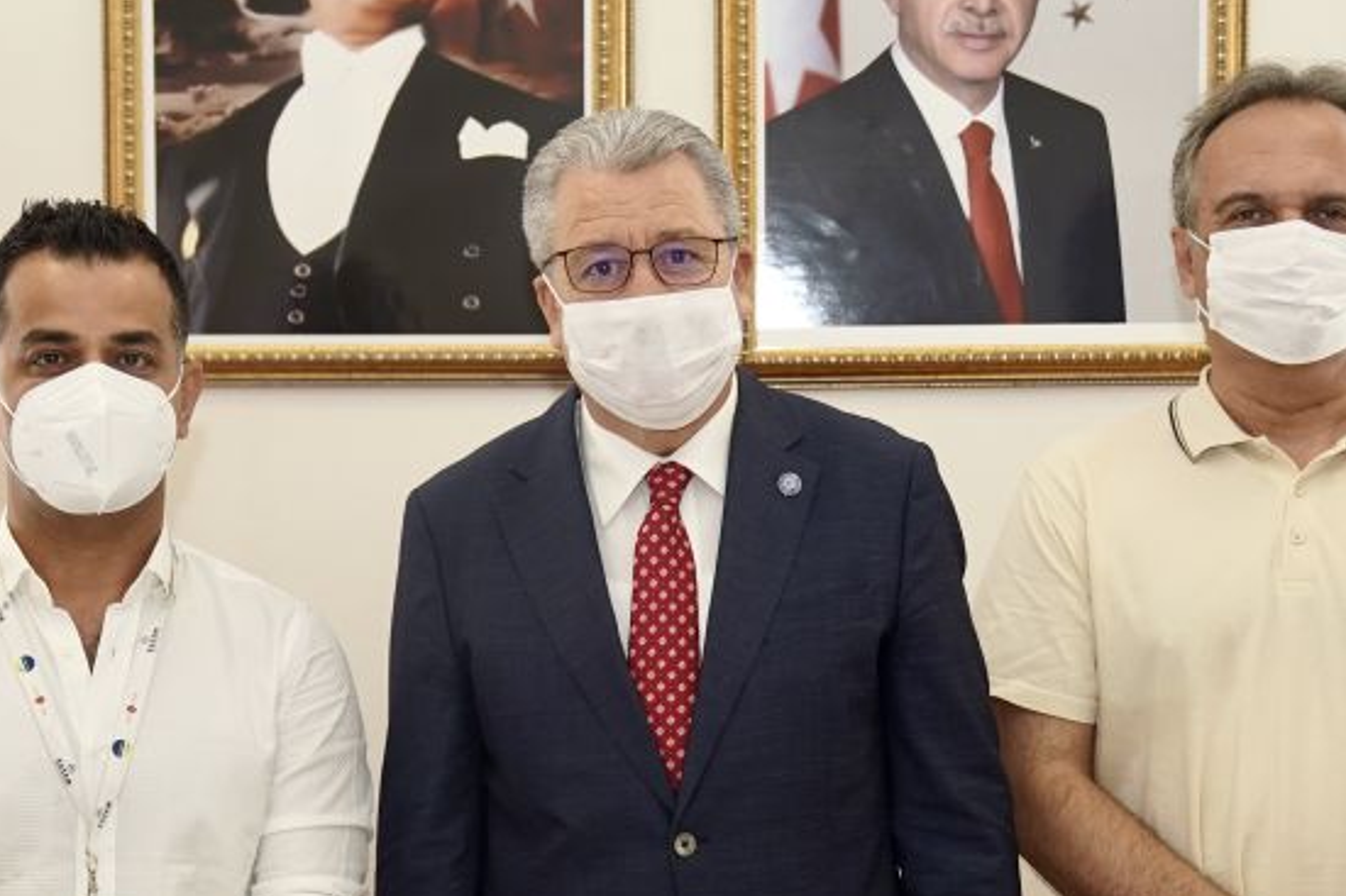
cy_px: 823
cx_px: 679
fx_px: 3663
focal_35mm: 98
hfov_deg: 20.8
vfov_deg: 13.8
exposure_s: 1/160
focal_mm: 36
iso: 250
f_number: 3.2
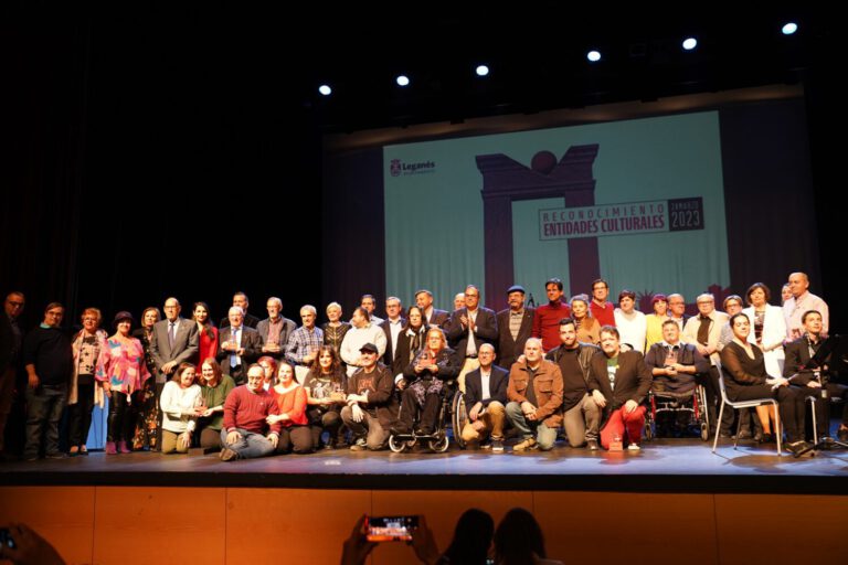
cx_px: 424
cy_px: 282
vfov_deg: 41.1
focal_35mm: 32
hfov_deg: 58.7
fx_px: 754
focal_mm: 32
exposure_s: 1/160
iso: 1600
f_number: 2.8
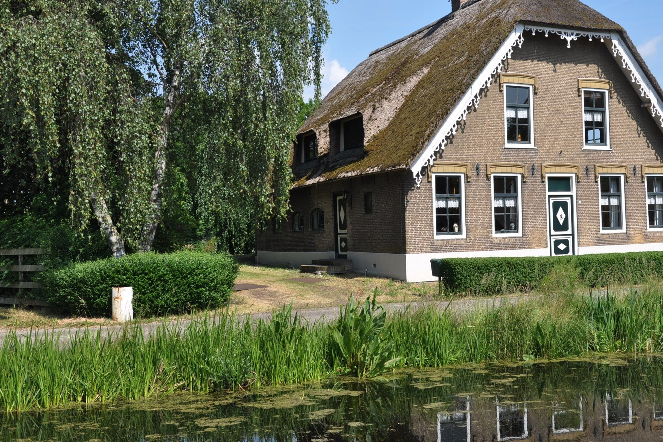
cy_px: 188
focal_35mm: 46
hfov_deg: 42.9
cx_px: 388
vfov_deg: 29.4
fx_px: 840
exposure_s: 1/320
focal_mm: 25
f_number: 9
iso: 200
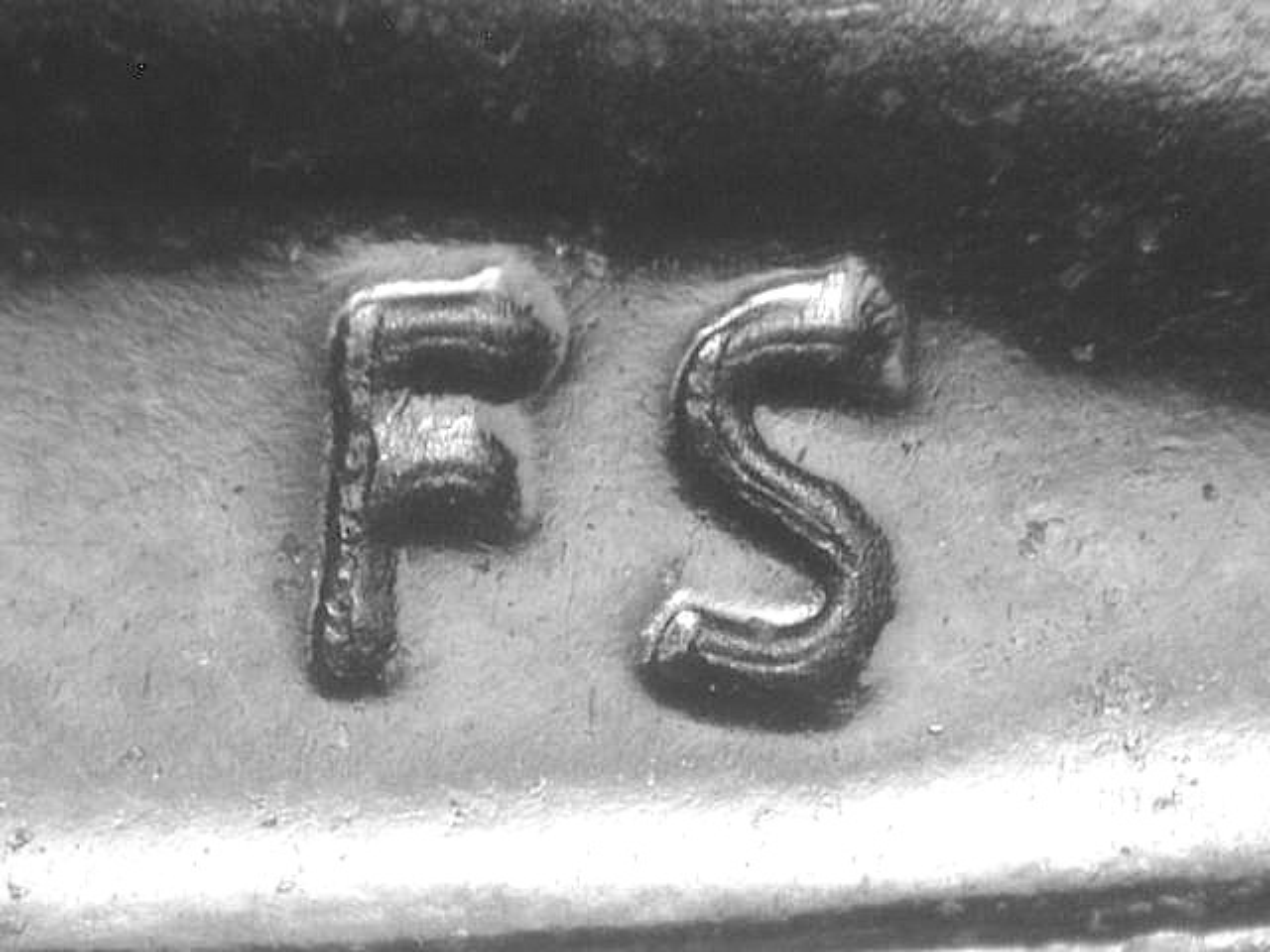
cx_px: 635
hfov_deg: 12.8
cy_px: 476
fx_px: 5650
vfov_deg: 9.6
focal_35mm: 154
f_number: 5.1
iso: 148
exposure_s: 1/4.2
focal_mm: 32
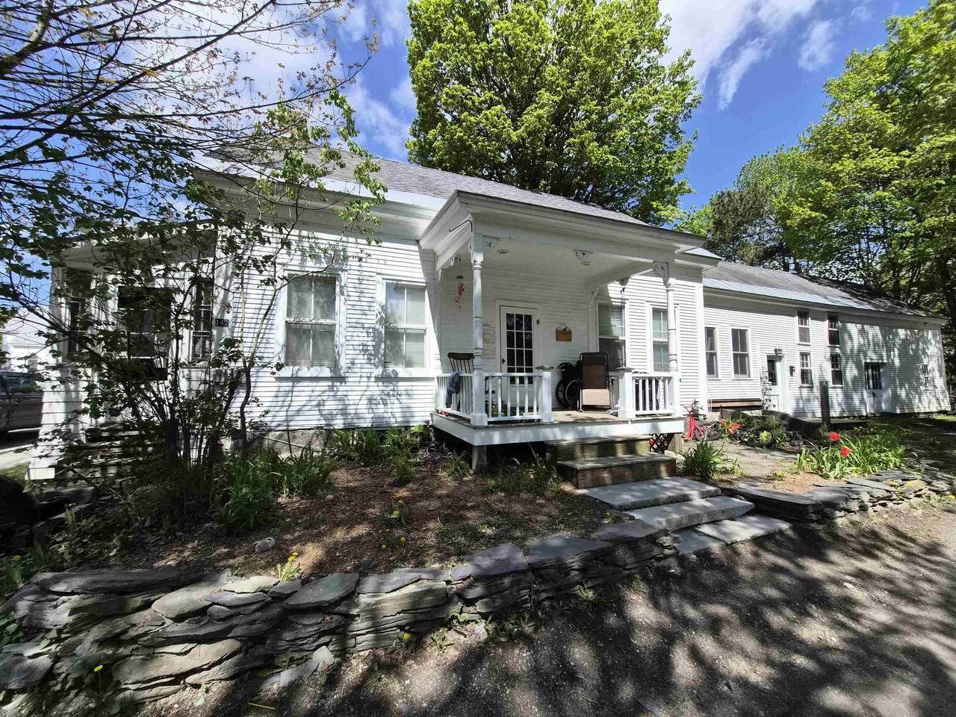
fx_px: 359
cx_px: 478
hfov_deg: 106.2
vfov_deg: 89.9
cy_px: 358
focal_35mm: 13
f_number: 2.2
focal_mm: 1.7
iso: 25
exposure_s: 1/1180
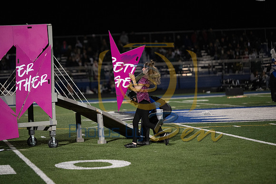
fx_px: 1189
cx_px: 138
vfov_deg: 8.9
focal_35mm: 155
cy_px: 92
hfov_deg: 13.2
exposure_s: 1/1250
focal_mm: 155
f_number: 2.8
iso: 5000
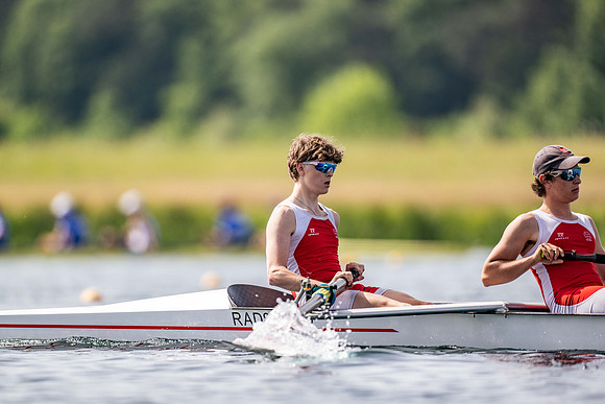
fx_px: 10085
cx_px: 302
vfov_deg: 2.3
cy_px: 202
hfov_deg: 3.4
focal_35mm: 600
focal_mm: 600
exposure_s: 1/2500
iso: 180
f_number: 4
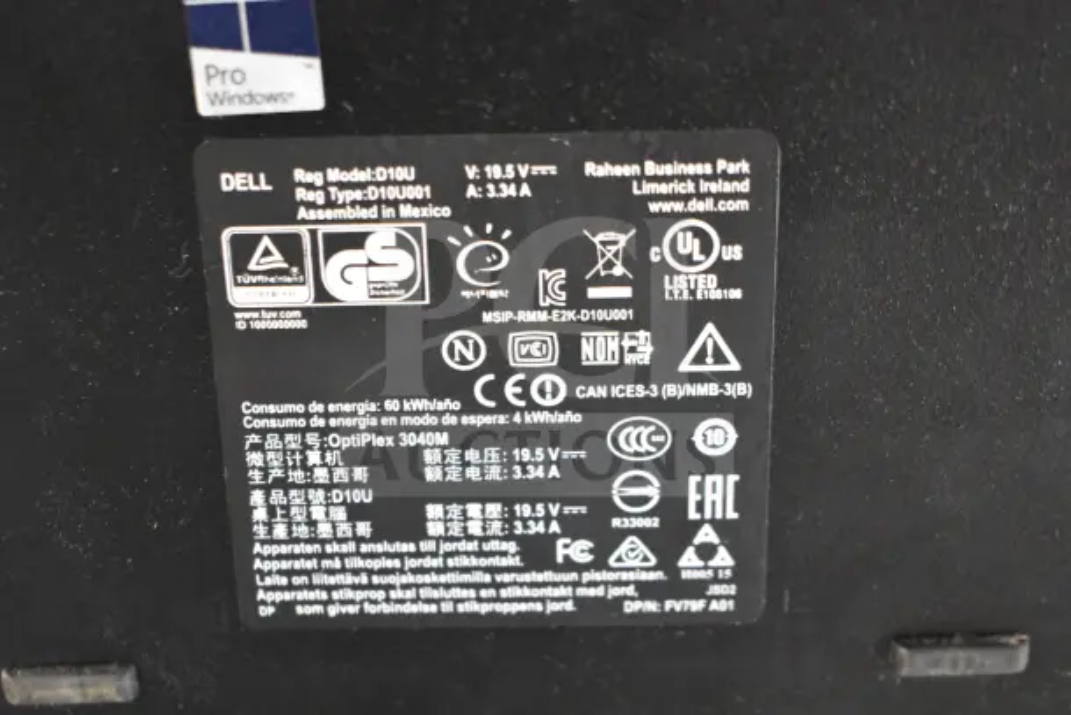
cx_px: 536
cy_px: 358
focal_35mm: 57
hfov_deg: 35.0
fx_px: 1696
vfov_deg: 23.8
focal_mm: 38
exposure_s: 1/60
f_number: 4.8
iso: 8000
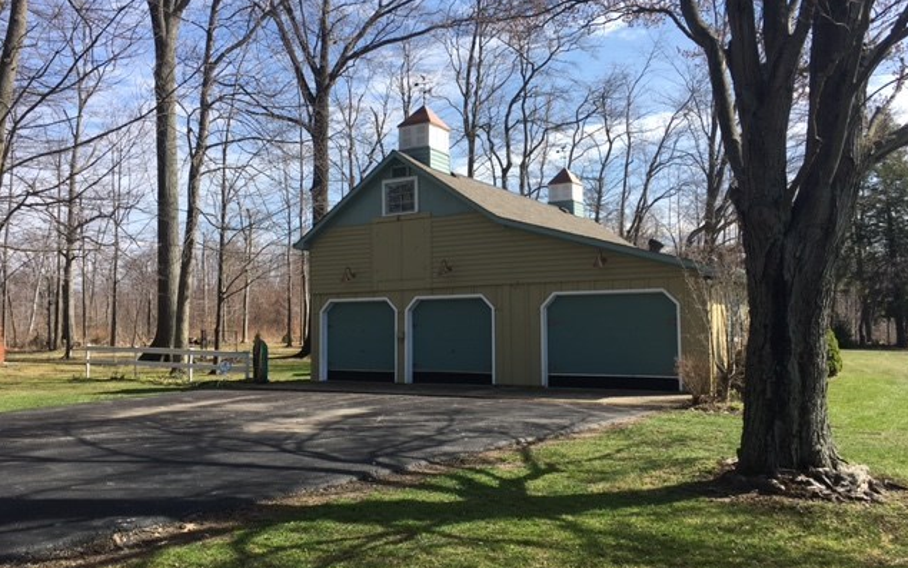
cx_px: 456
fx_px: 767
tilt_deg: +3.3
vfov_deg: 40.6
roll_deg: +0.3
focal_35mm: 31
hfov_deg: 61.2
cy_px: 292
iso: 25
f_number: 2.2
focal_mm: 4.15
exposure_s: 1/864
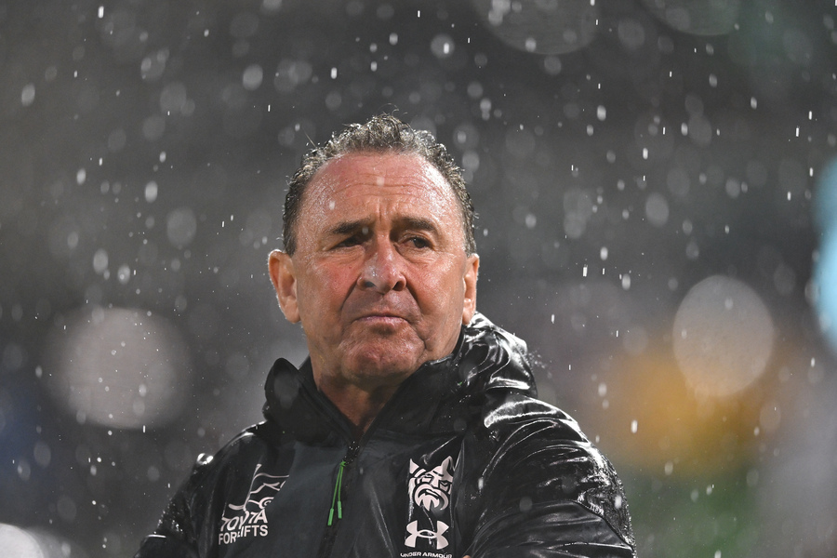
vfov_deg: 3.4
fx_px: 9299
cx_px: 418
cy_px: 279
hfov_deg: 5.2
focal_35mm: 400
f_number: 2.8
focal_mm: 400
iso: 3200
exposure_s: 1/1250
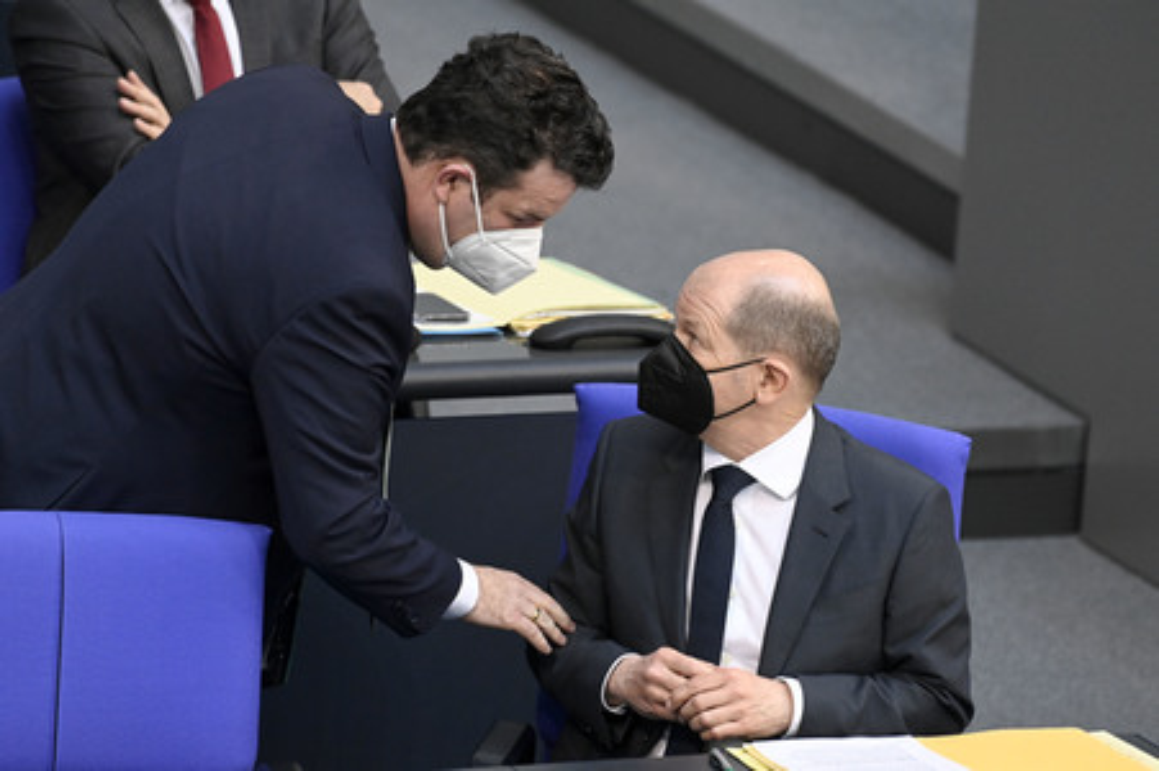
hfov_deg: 5.2
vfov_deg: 3.4
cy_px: 386
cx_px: 580
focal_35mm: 400
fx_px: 12868
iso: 8000
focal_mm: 400
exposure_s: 1/320
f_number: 5.6
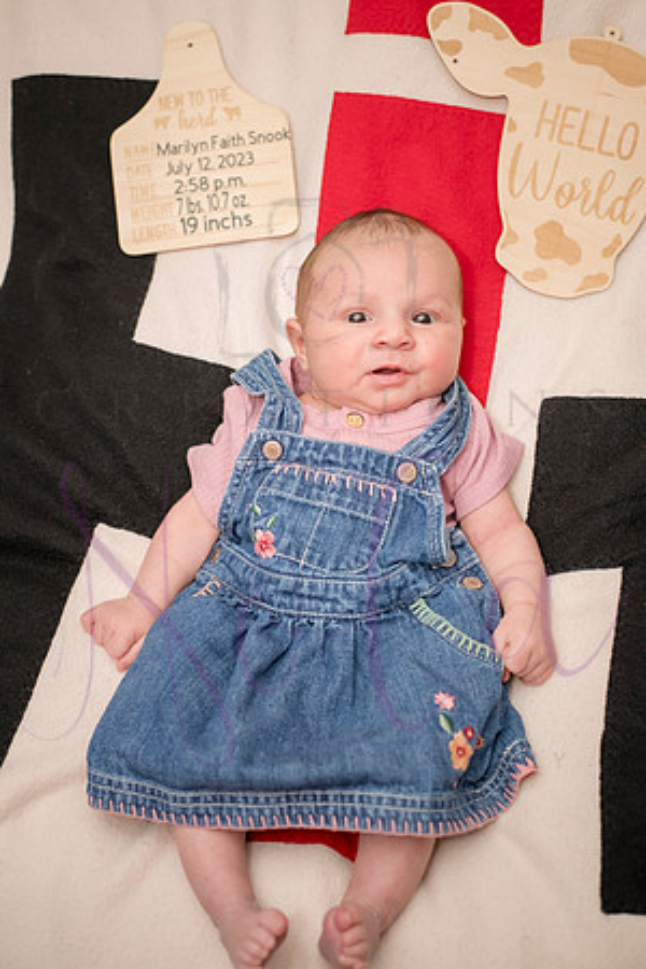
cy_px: 484
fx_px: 1346
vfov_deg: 39.6
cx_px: 323
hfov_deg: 27.0
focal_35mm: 50
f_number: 4
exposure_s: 1/250
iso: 800
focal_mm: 50
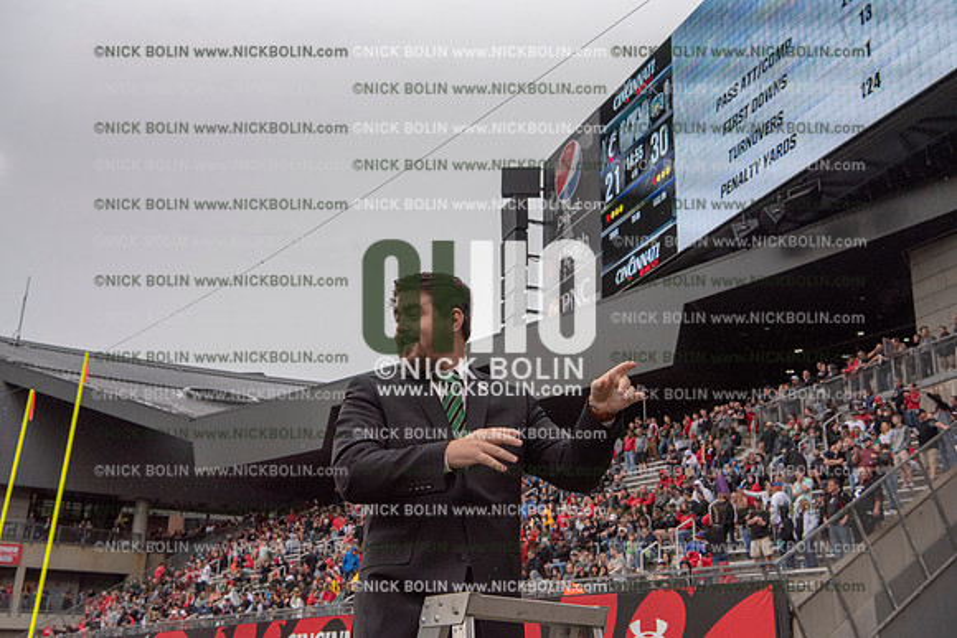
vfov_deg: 29.9
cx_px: 478
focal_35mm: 45
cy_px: 319
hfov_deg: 43.6
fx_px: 1196
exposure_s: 1/4000
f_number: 6.3
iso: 2000
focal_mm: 45
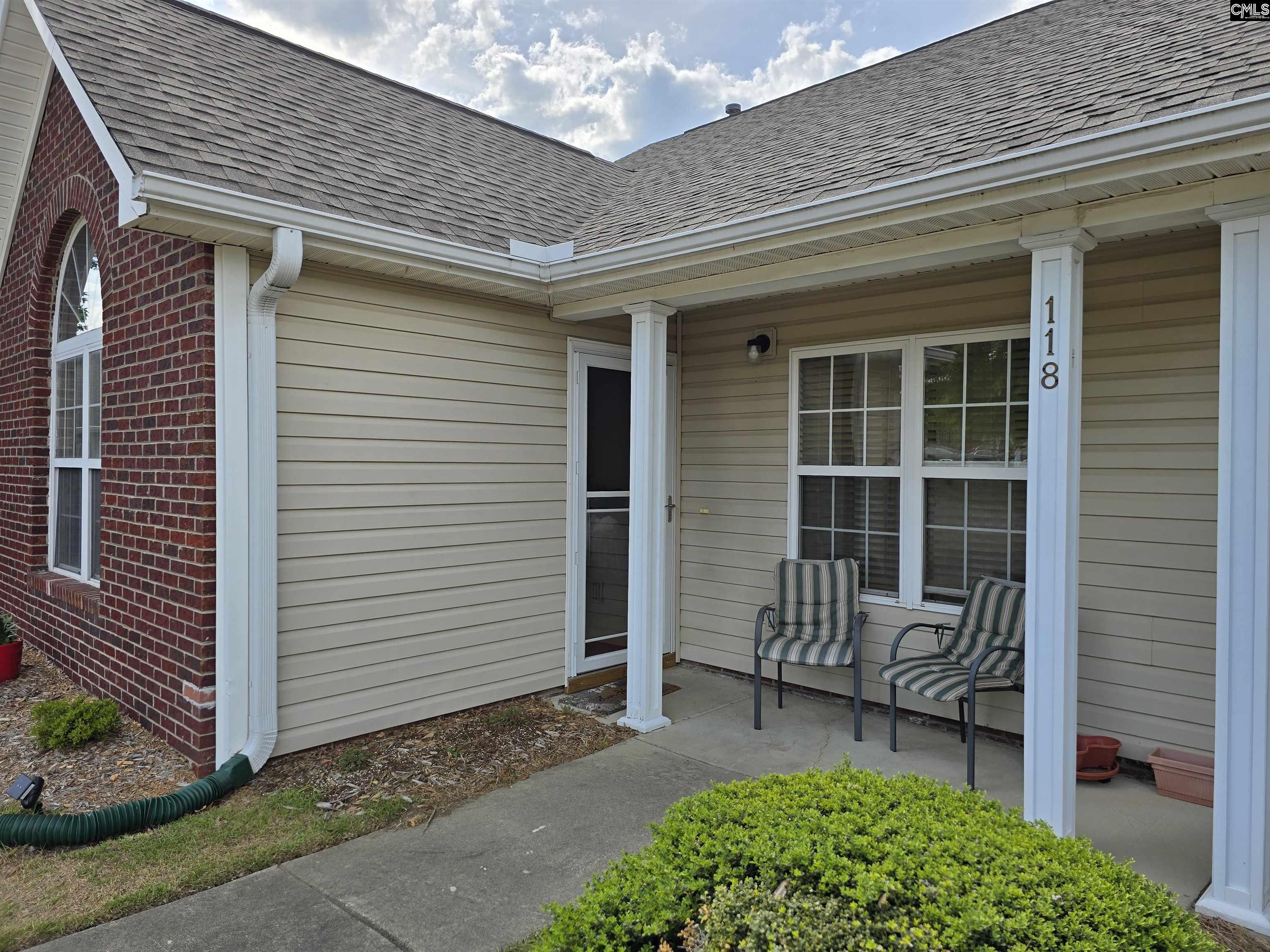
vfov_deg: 58.9
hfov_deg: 73.9
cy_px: 476
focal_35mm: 23
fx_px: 844
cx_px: 635
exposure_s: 1/677
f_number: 1.7
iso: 12
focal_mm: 6.3
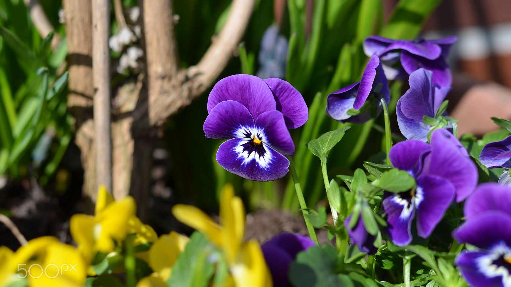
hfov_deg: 26.9
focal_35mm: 79
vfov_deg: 15.3
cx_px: 255
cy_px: 143
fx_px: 1070
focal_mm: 50
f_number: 4
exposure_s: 1/800
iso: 100
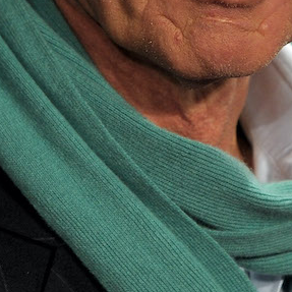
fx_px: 5602
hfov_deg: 3.0
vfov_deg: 3.0
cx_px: 199
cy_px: -87
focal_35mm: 587
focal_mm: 165
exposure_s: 1/400
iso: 800
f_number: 3.2
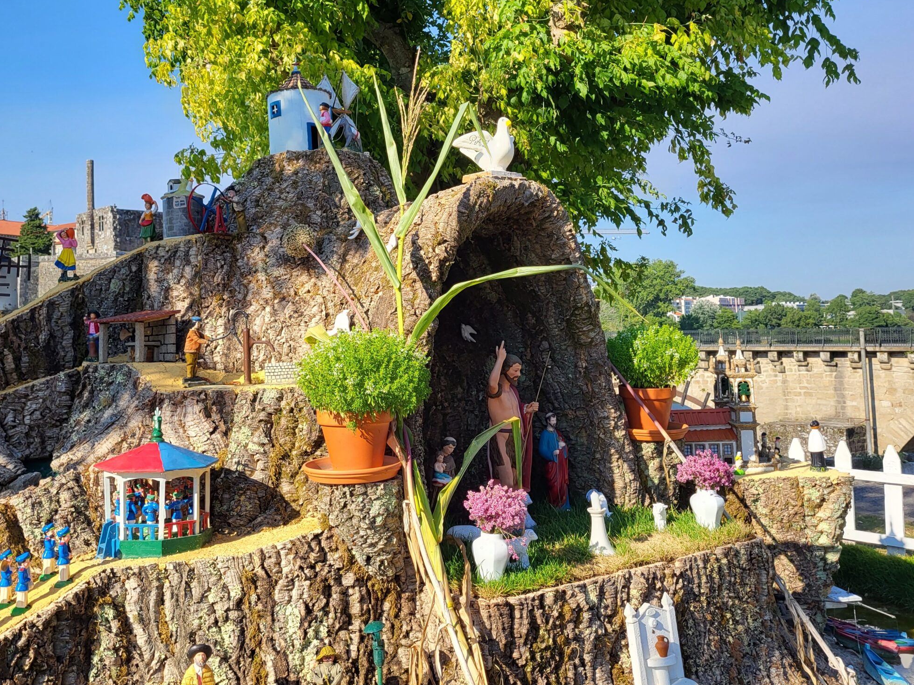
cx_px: 370
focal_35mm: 34
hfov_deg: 53.6
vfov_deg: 41.7
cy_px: 294
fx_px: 898
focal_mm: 5.4
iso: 40
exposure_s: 1/1332
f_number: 1.8
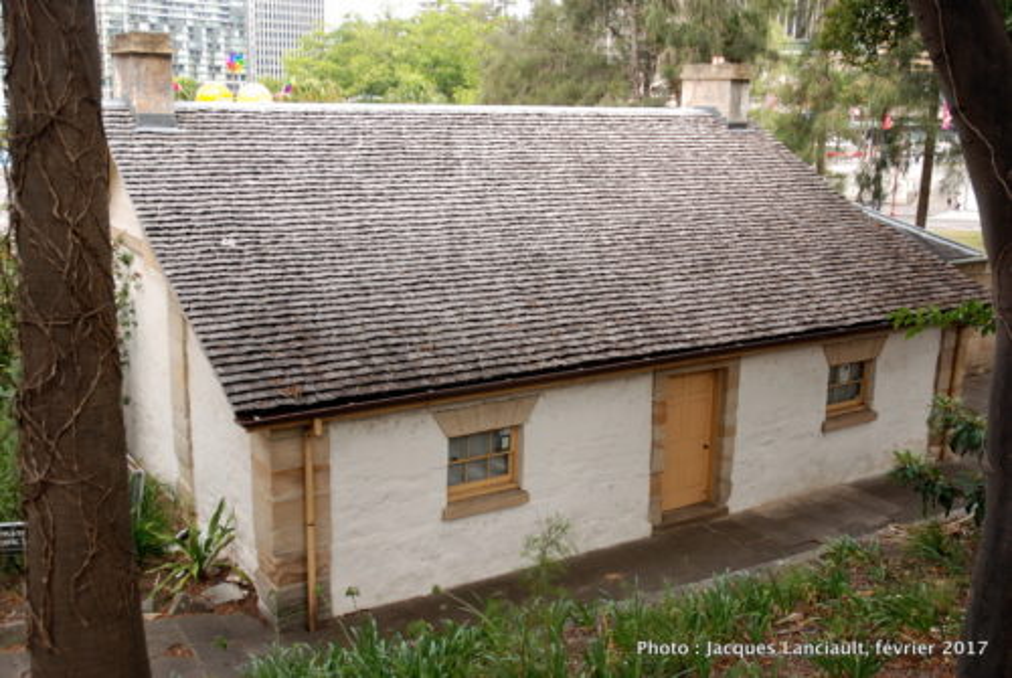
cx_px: 506
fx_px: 1013
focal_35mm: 36
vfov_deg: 37.0
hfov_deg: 53.1
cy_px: 339
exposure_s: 1/125
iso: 200
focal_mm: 24
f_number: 5.6
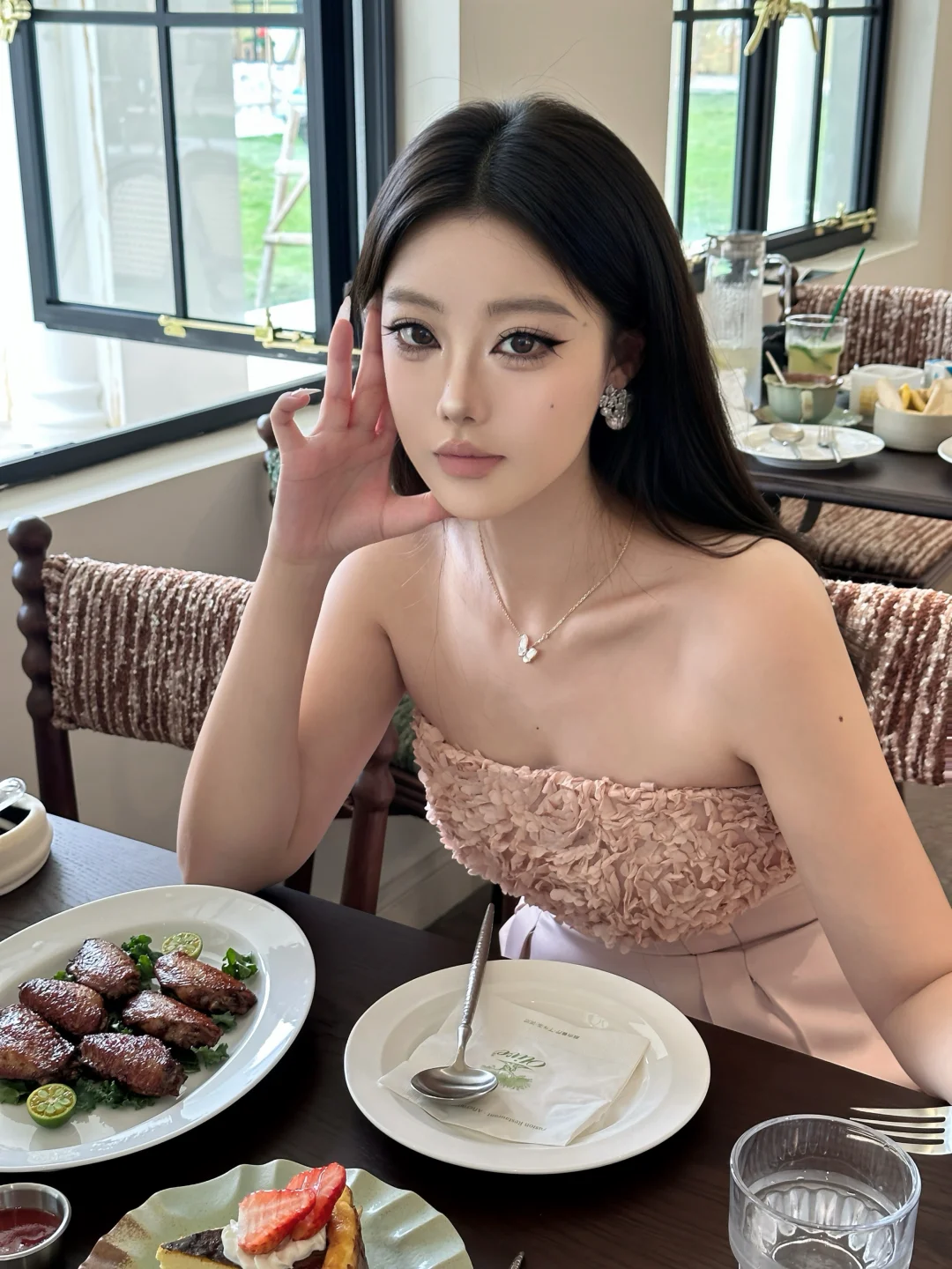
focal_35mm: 48
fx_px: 1760
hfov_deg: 30.3
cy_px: 634
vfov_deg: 39.7
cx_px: 476
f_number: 1.78
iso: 80
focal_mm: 6.86
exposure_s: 1/50
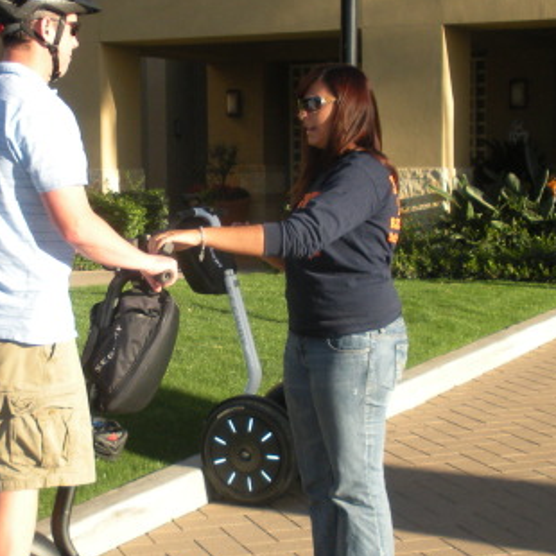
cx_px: 251
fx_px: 1490
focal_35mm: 82
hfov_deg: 21.1
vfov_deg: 21.1
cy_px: 285
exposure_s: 1/331
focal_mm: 6.3
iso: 88
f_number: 3.5
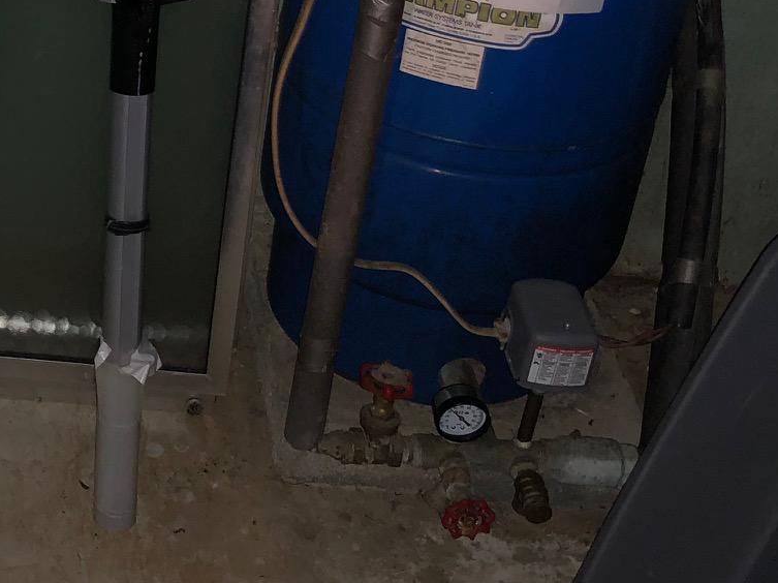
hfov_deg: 24.5
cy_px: -17
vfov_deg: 19.0
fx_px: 1685
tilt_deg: -28.9
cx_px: -51
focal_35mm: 75
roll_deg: -2.0
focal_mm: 4
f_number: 1.8
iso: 100
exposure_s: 1/4
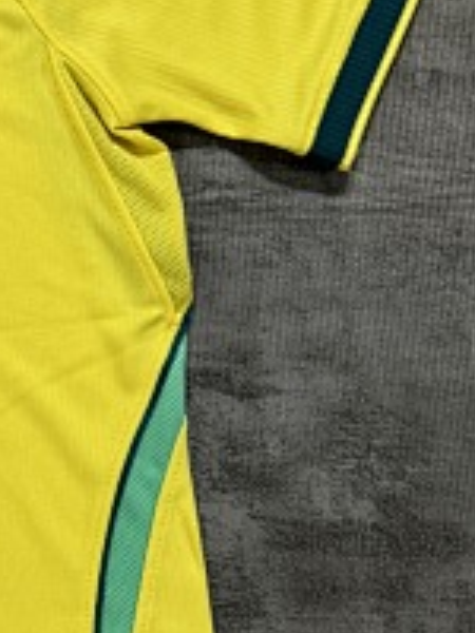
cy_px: 298
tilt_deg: -75.3
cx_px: -383
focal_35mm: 96
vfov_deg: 20.4
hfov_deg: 13.7
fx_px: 1756
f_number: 1.78
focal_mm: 6.76
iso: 200
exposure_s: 1/77
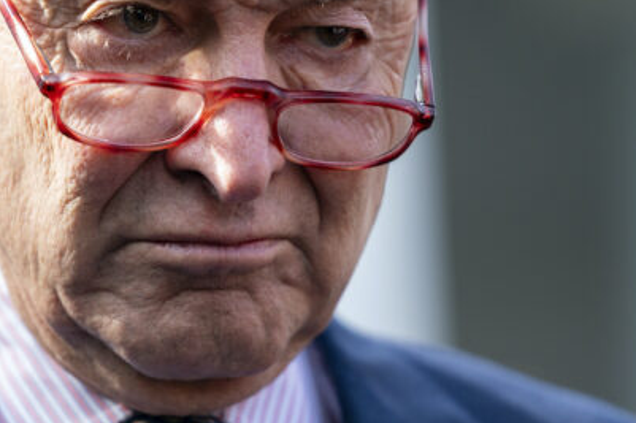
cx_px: 227
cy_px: 238
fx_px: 6763
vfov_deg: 3.6
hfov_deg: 5.4
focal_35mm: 383
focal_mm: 200
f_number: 2.8
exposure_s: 1/1600
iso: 500
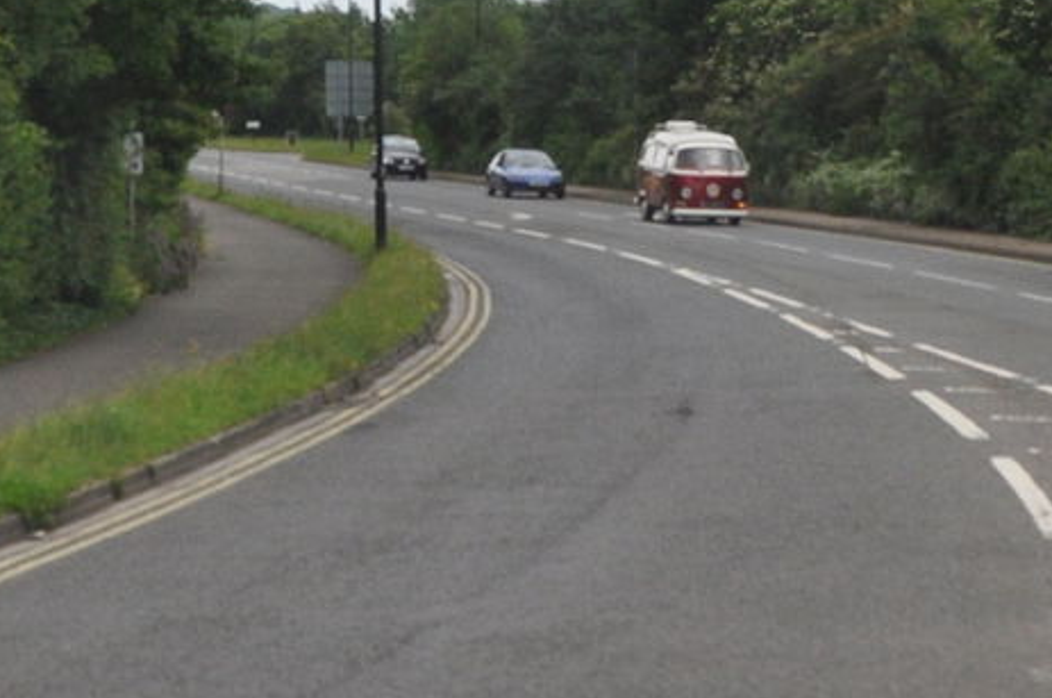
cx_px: 743
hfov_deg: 18.2
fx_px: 3267
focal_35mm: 112
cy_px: 74
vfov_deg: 12.1
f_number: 4
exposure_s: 1/1000
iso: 720
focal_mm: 18
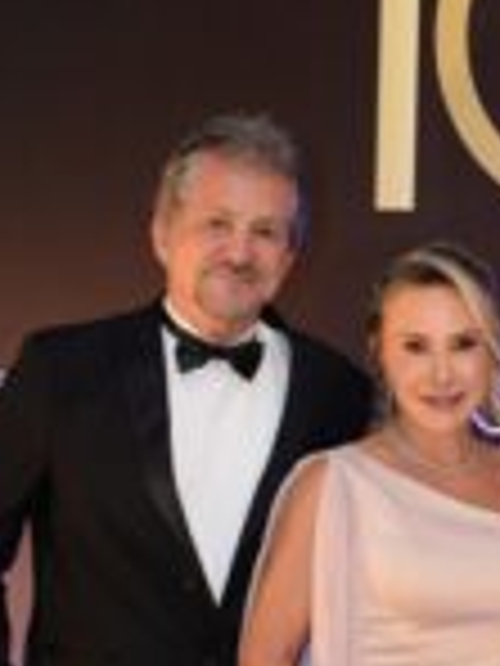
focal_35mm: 156
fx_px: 3004
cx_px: 599
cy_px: 536
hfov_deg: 9.4
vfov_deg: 12.6
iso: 2000
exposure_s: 1/125
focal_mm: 50
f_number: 4
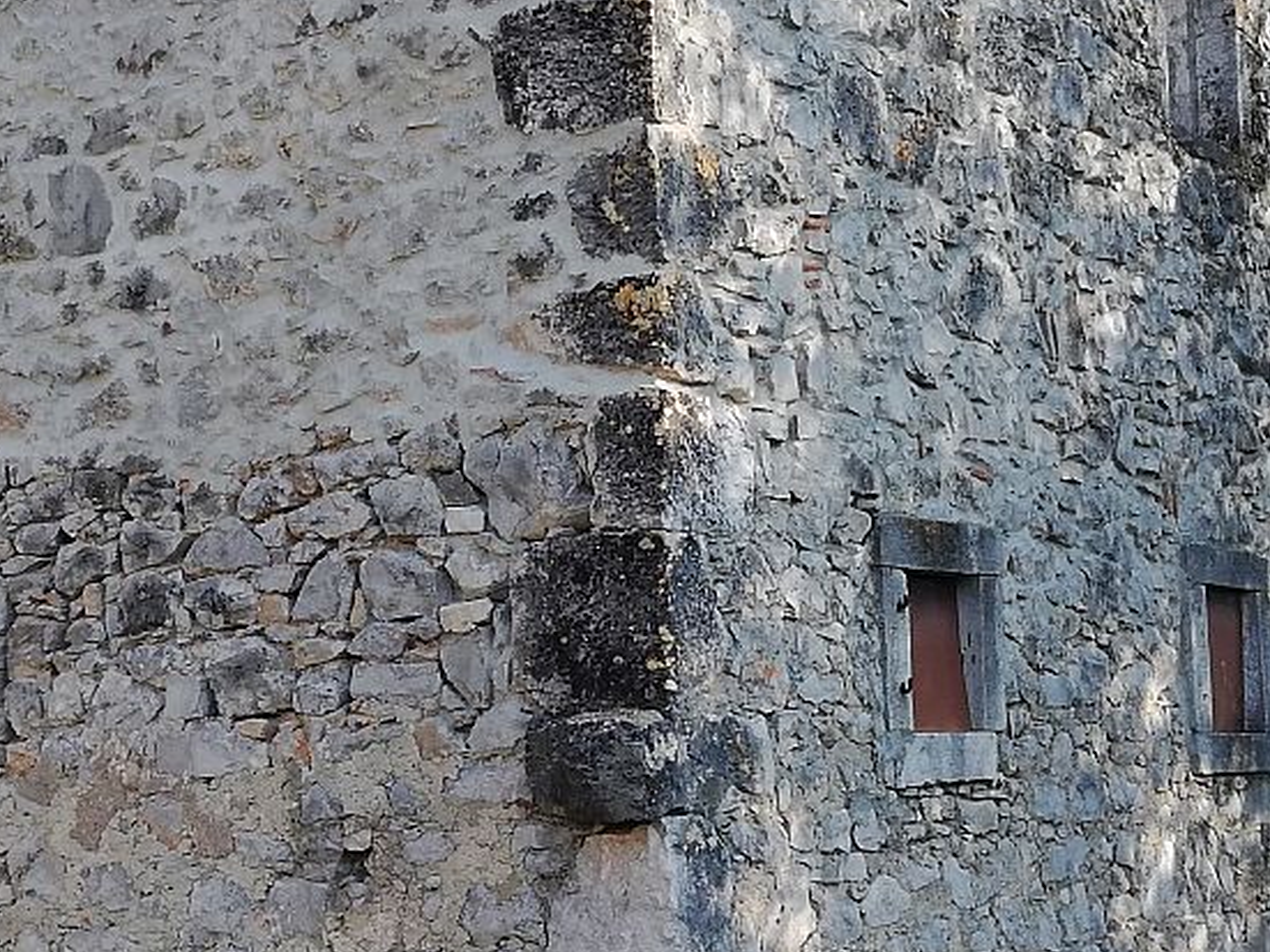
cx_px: 535
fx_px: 2641
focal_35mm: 72
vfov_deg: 20.4
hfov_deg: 27.0
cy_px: 456
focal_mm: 3.81
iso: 50
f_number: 2.2
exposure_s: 1/446
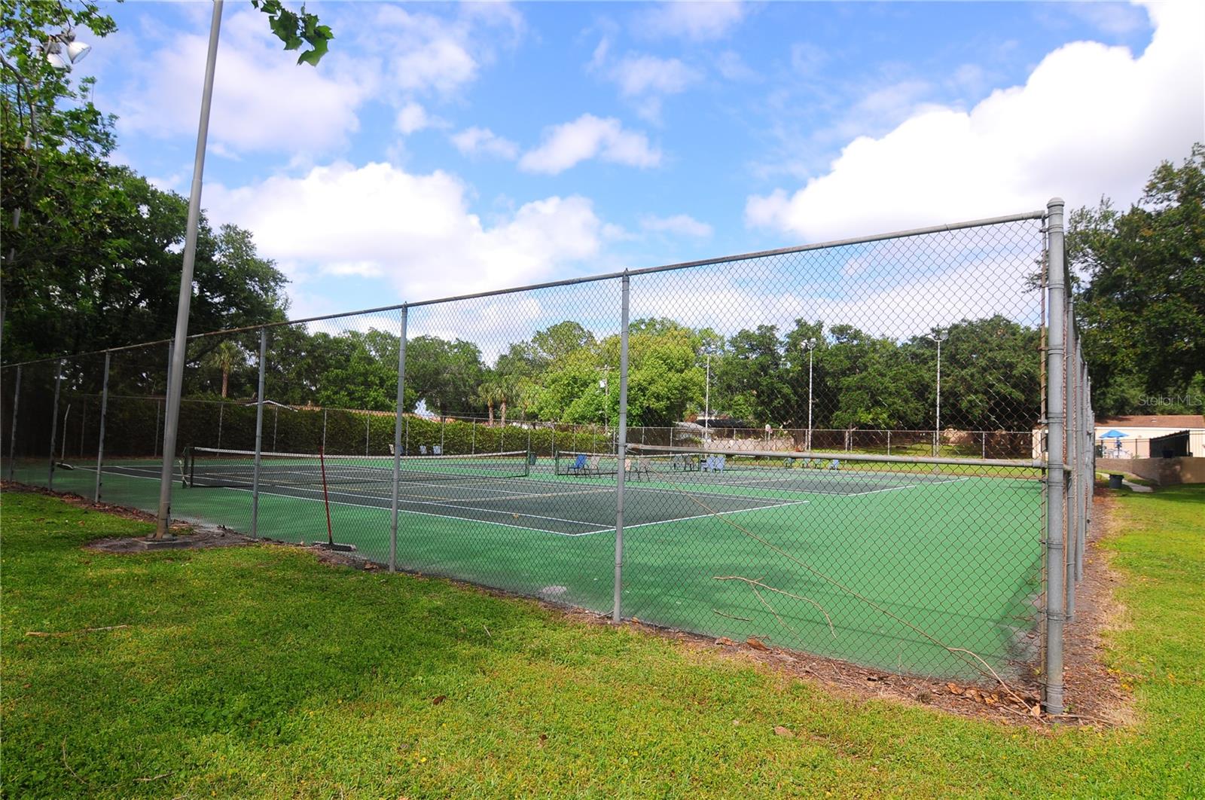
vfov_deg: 63.1
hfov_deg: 85.5
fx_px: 652
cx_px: 602
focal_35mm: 20
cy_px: 400
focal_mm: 13
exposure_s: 1/200
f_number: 7.1
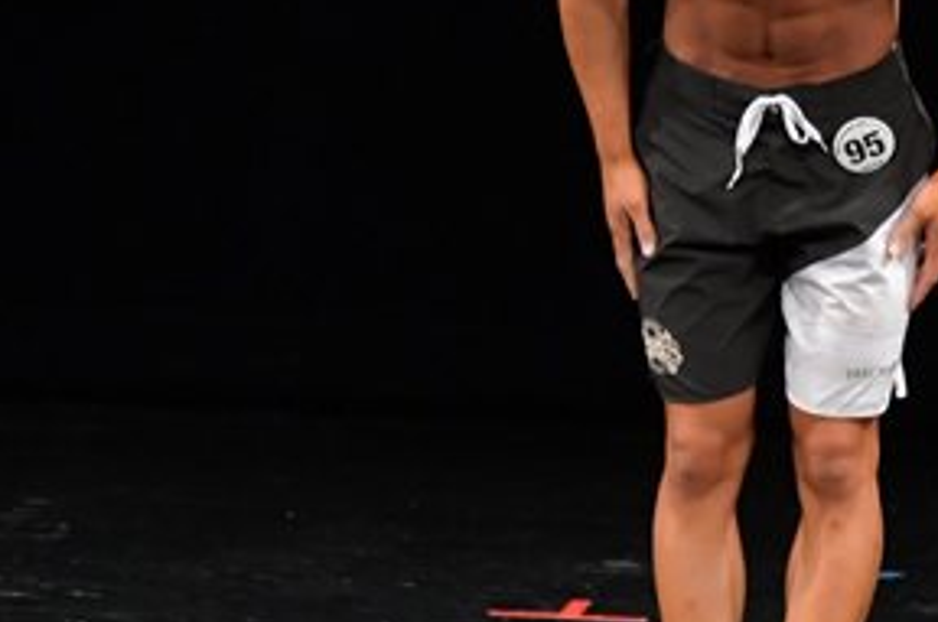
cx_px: 676
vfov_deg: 1.8
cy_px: 176
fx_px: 19977
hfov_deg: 2.7
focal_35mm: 768
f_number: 5.6
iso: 3200
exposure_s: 1/400
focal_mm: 190
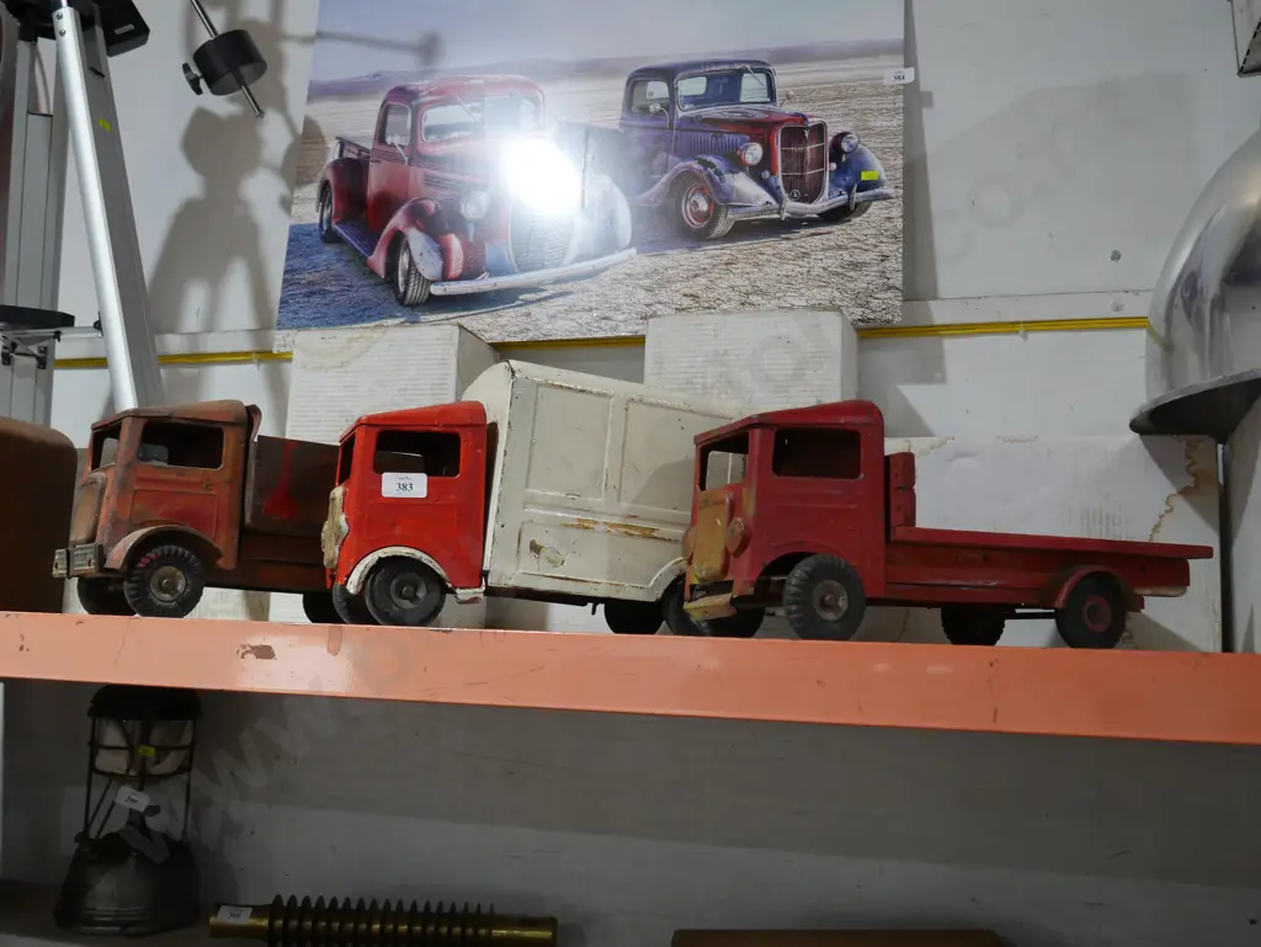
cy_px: 474
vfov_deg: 41.8
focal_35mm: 34
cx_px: 630
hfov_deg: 53.9
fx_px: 1239
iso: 640
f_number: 4
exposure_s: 1/60
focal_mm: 17
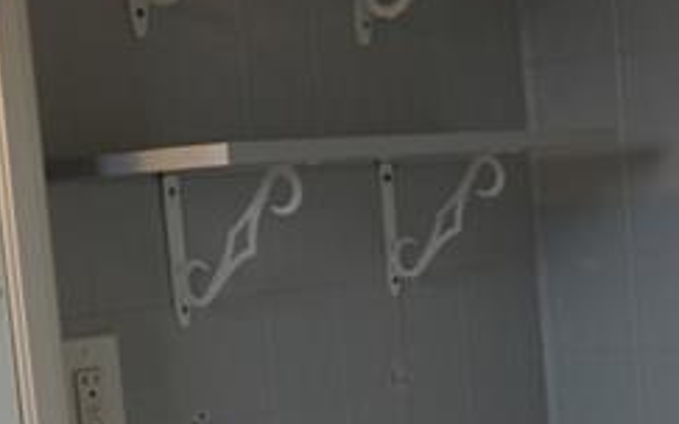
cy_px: 470
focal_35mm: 103
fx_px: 1906
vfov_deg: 12.5
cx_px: 503
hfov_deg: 20.1
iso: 400
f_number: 4
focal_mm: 16
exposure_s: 1/160
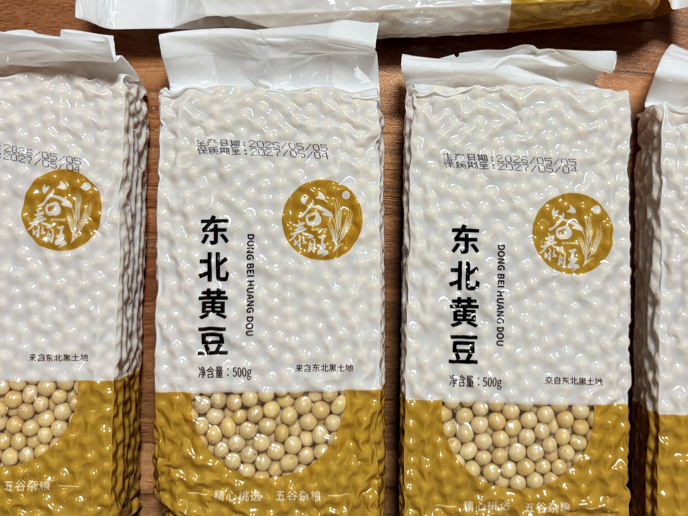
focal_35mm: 43
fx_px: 855
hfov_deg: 43.7
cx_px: 405
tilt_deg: -86.2
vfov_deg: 33.4
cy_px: 184
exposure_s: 1/50
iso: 160
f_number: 1.6
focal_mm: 5.96
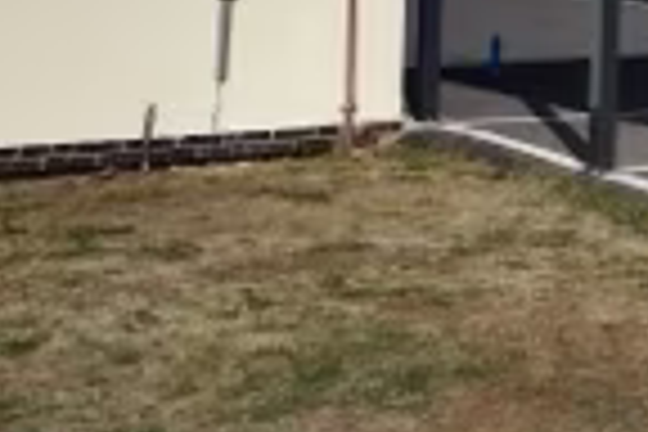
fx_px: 1620
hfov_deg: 18.8
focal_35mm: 90
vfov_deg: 14.5
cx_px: 1076
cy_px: -130
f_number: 2.2
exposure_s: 1/1550
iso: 50
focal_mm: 3.83
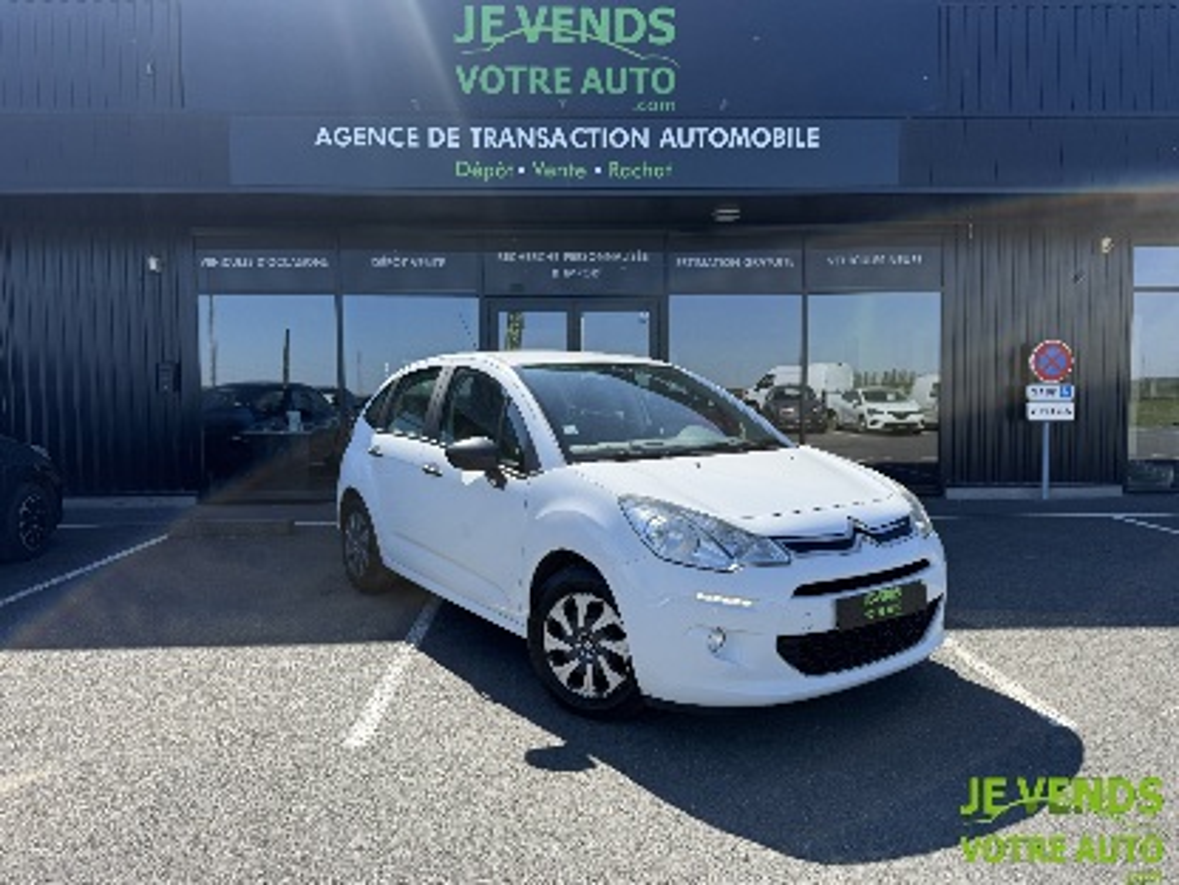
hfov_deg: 71.6
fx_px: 817
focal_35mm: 24
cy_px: 442
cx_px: 590
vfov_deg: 56.8
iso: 100
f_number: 1.78
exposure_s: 1/3021
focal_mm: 6.76
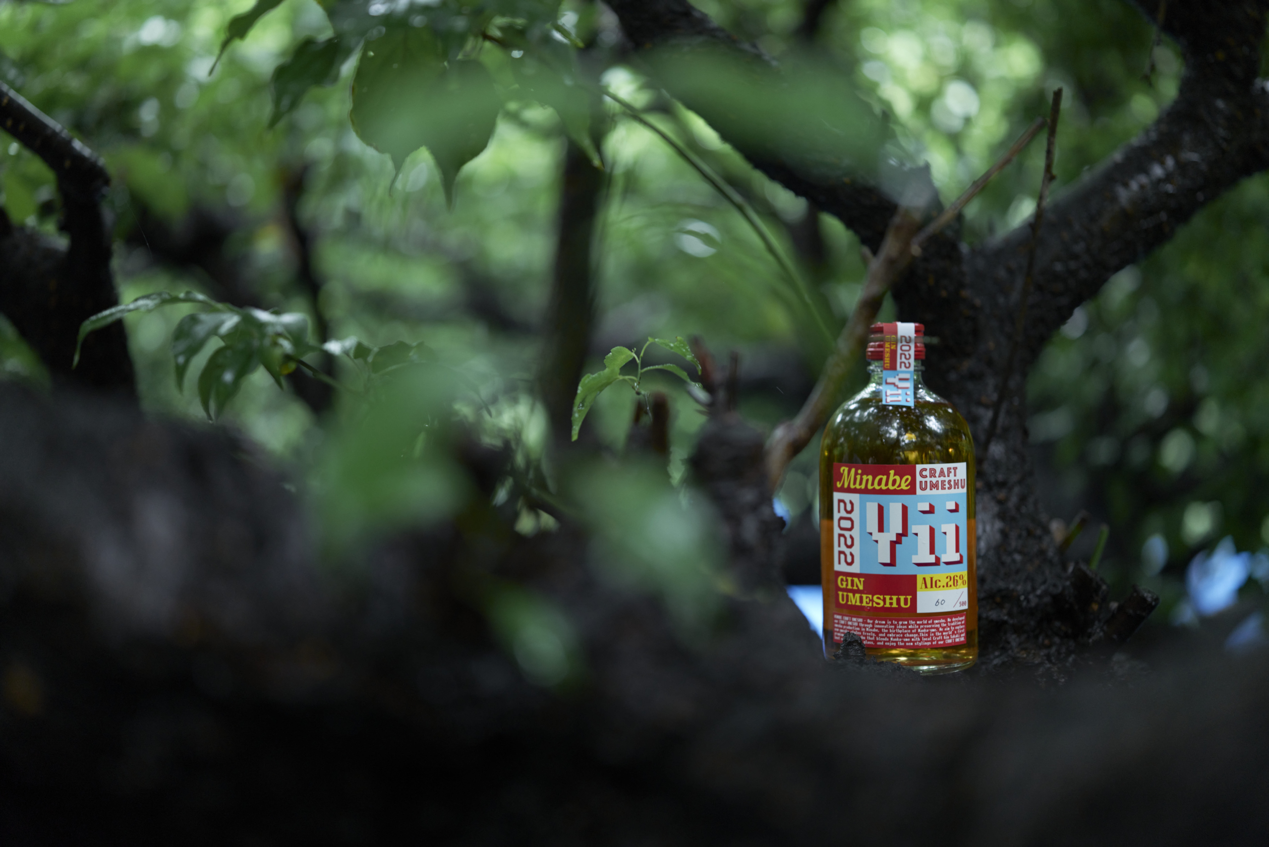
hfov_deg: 39.6
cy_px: 424
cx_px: 634
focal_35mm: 50
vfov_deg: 27.0
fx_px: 1763
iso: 800
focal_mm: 50
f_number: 2
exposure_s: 1/160
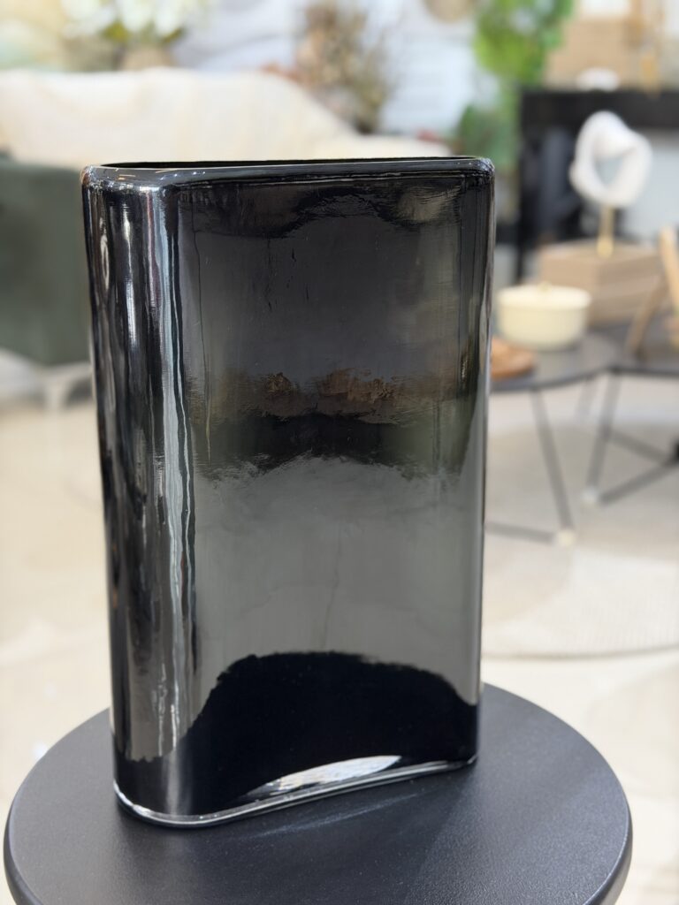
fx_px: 1255
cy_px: 452
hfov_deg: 30.3
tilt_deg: -15.8
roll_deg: -0.6
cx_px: 340
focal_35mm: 48
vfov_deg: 39.7
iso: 200
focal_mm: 6.76
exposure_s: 1/40
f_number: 1.78
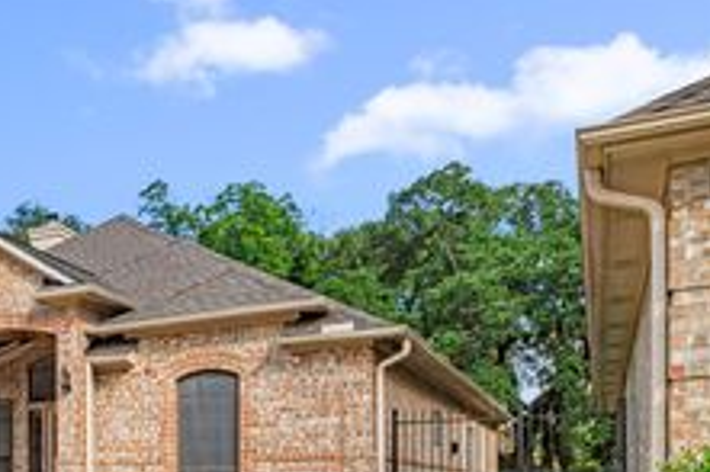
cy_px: 512
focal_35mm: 43
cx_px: -87
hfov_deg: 37.4
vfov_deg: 28.4
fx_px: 847
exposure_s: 1/800
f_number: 8
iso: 400
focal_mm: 19
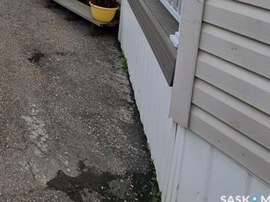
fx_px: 281
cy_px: -74
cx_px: -81
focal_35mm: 36
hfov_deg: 35.3
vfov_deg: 29.7
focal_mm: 2.2
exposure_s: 1/2346
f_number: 2.2
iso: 50
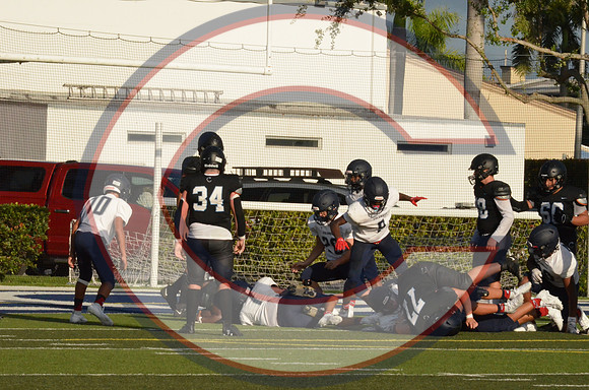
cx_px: 294
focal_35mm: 270
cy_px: 195
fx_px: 4408
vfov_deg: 5.1
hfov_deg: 7.6
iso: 3600
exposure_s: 1/1250
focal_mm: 180
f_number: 25
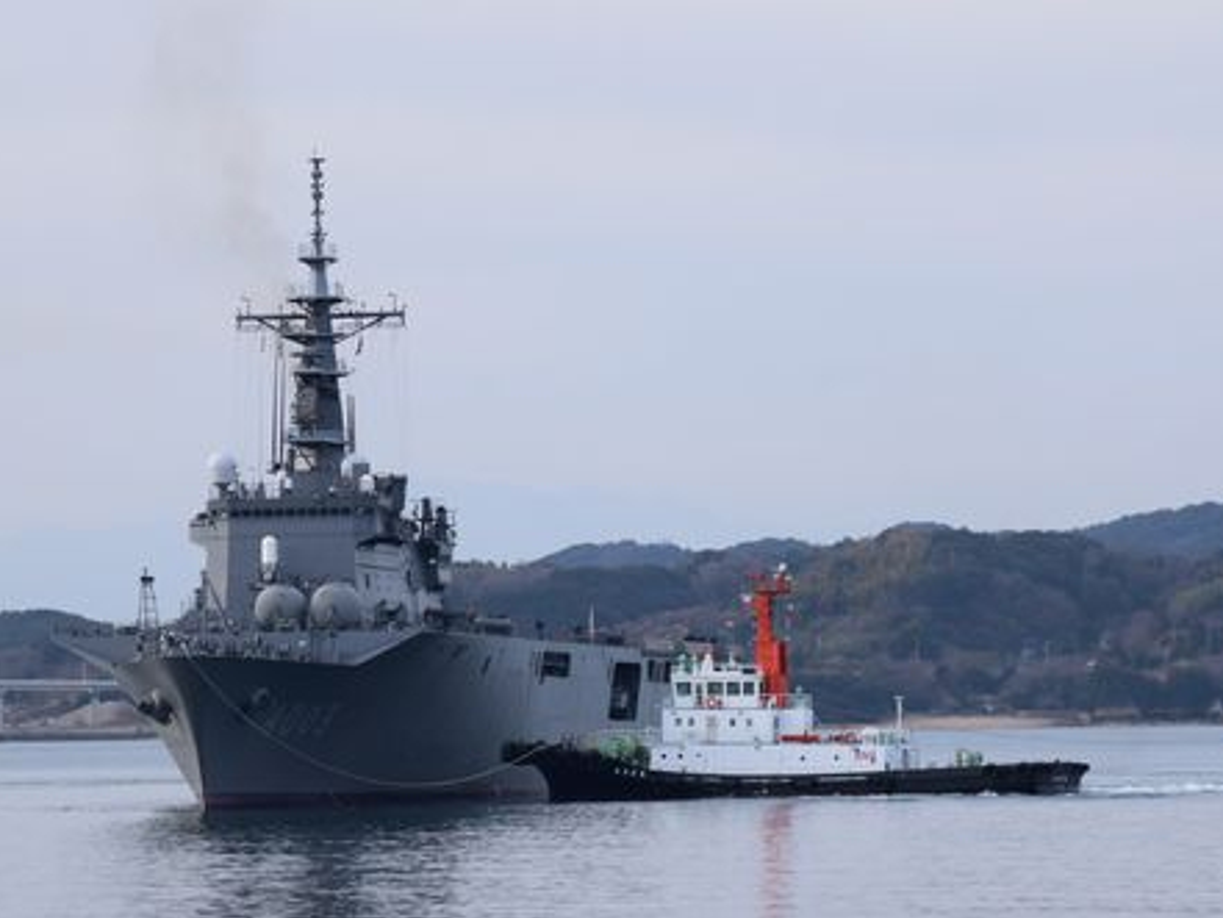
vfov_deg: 6.7
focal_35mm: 221
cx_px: 582
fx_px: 7794
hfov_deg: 9.0
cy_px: 459
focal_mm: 135
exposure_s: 1/320
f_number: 10
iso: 400
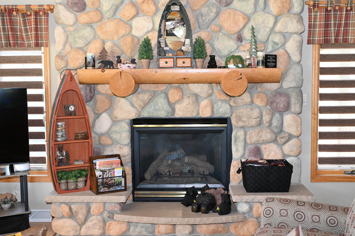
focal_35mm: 44
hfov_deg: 44.5
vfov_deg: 30.5
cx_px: 180
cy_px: 121
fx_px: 434
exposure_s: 1/60
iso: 1400
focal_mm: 28
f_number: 5.6
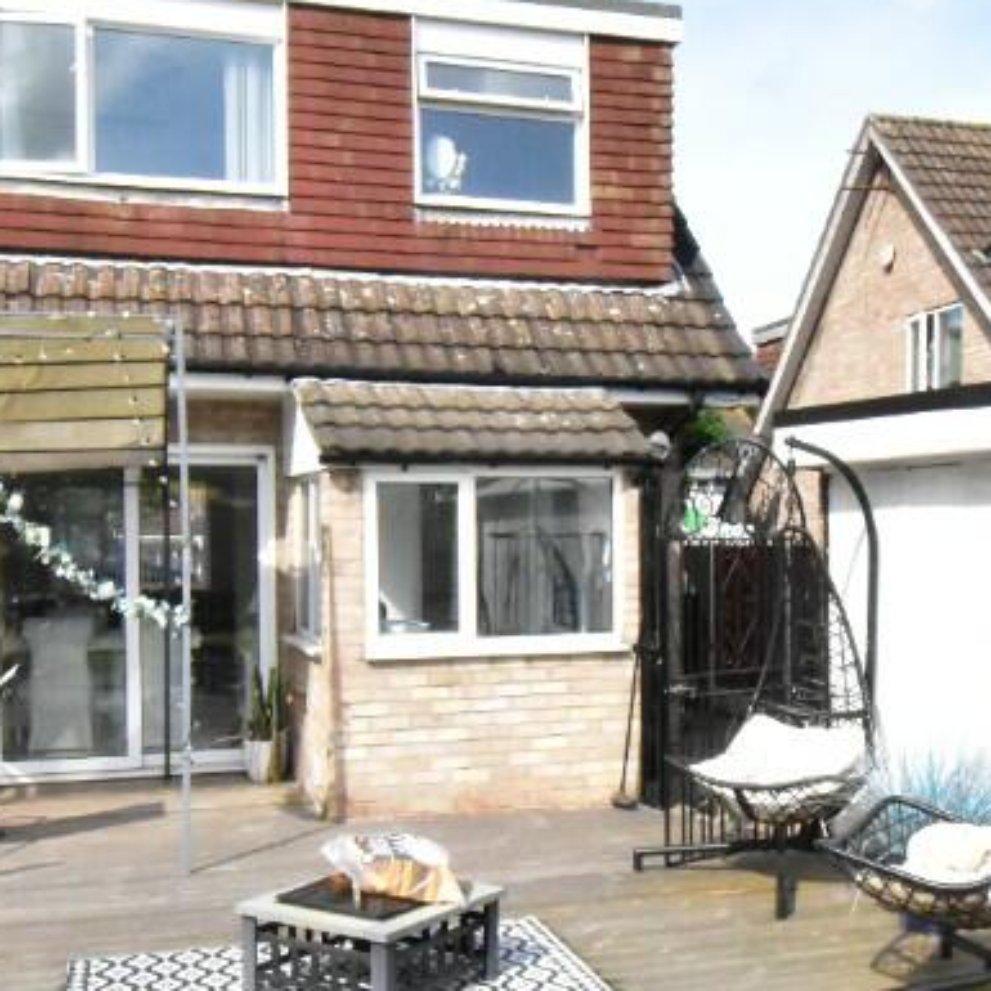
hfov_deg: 38.2
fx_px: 1429
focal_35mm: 44
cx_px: 561
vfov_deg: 38.2
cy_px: 555
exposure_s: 1/1600
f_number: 20
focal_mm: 13
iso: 12800
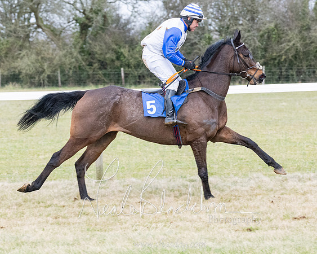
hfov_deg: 8.8
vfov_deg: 7.0
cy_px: 172
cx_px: 138
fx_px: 2056
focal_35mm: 219
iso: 1600
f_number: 4
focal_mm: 95
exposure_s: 1/1000
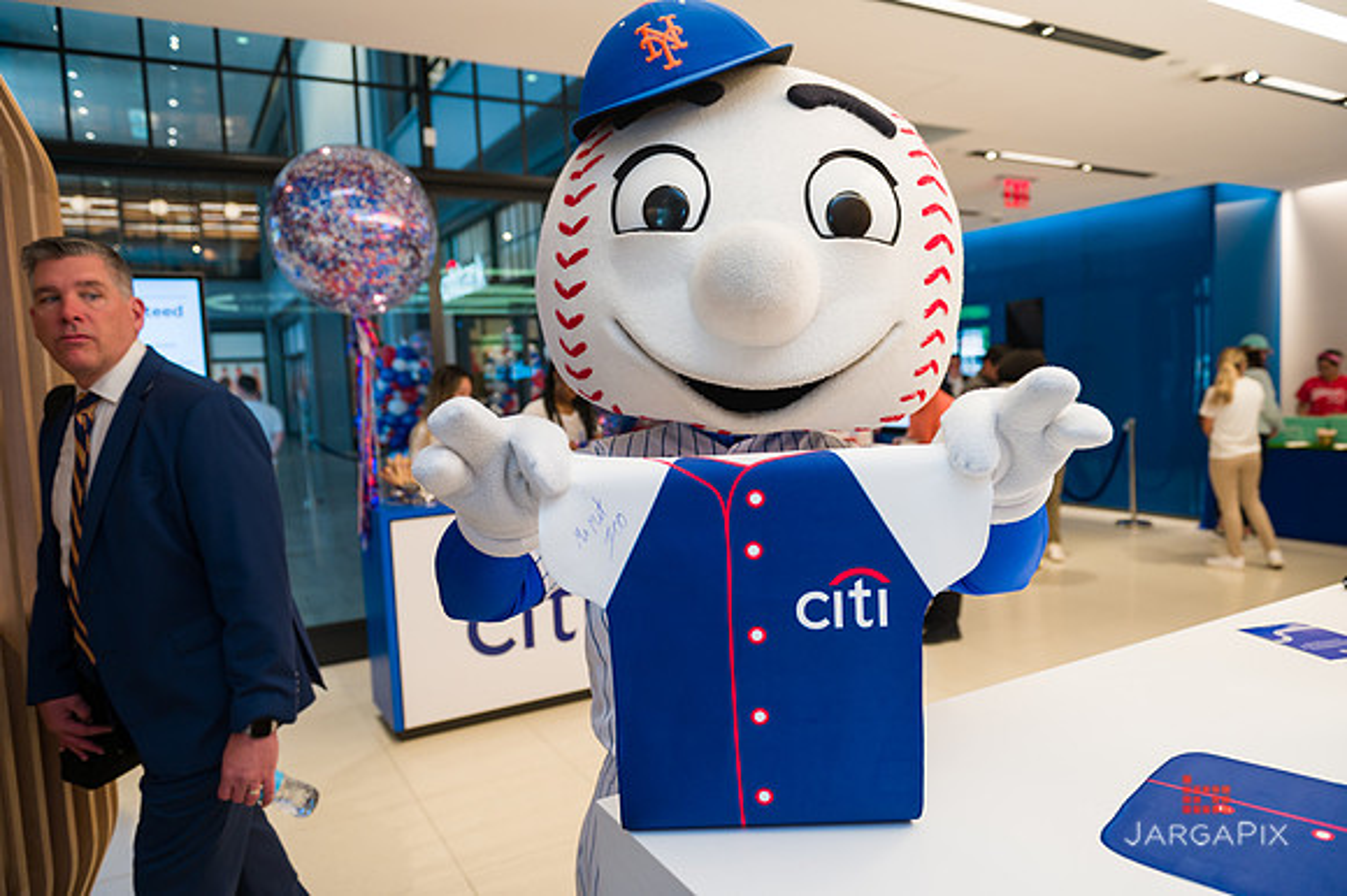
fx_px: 897
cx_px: 674
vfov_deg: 53.1
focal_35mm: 24
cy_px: 448
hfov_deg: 73.8
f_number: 4
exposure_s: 1/200
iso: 500
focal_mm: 24
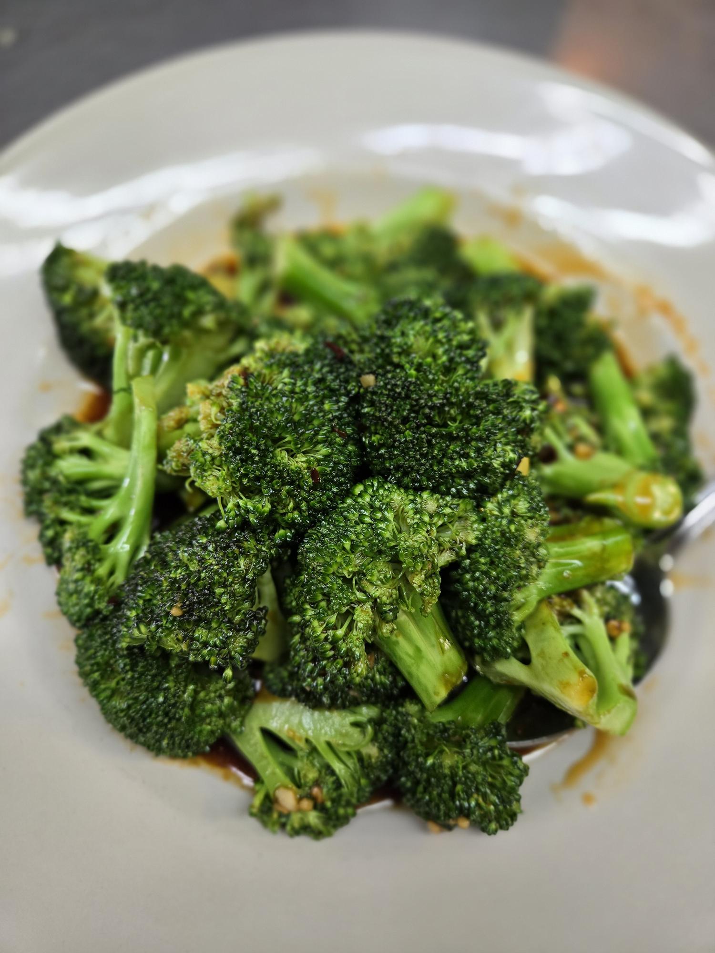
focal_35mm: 23
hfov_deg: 58.9
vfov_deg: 73.9
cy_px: 476
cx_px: 358
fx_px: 633
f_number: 1.8
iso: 400
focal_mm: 5.4
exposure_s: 1/120
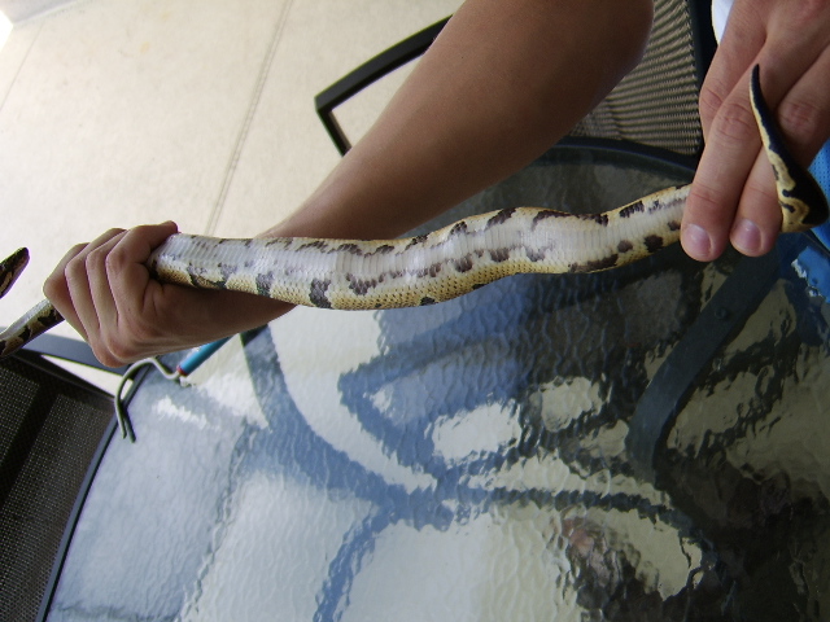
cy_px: 311
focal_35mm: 31
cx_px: 415
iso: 71
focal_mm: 8.13
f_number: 2.7
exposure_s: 1/210
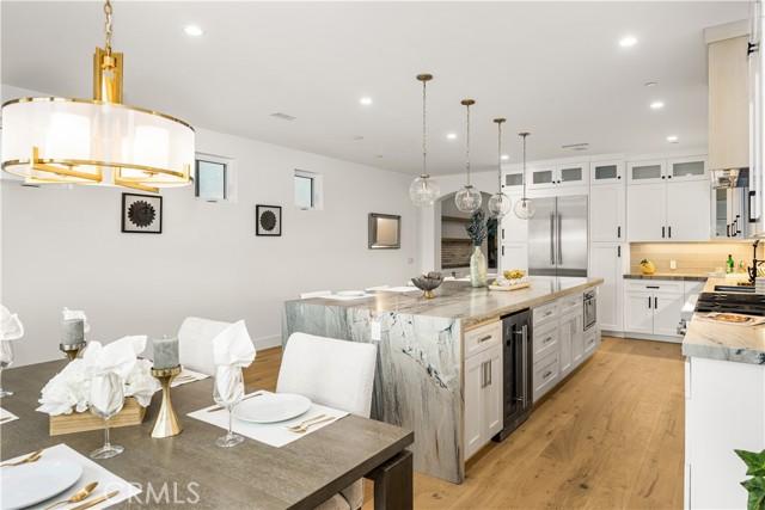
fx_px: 425
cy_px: 255
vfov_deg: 62.0
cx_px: 382
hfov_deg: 84.0
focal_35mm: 20
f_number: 6.3
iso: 100
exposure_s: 1/13
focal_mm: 20
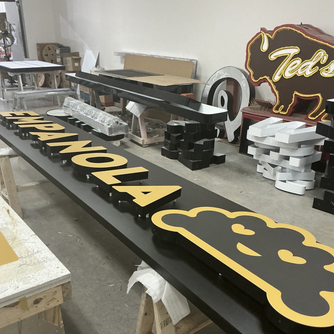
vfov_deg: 48.1
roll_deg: -1.1
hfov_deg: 48.4
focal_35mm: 34
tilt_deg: -24.4
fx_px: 371
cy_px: 201
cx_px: 170
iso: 200
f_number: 1.8
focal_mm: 3
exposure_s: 1/40
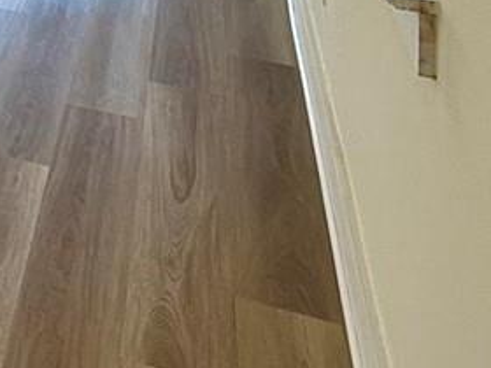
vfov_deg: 14.6
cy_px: -403
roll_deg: +1.3
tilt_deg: -2.0
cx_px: -505
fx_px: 1135
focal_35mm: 80
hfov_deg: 17.3
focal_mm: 2.22
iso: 64
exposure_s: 1/123
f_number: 2.2
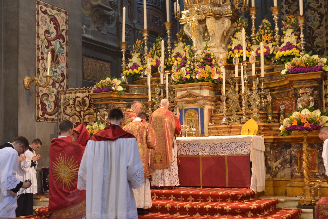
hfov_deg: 39.6
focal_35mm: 50
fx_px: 456
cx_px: 164
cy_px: 110
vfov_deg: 27.0
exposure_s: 1/60
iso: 1250
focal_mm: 50
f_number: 4
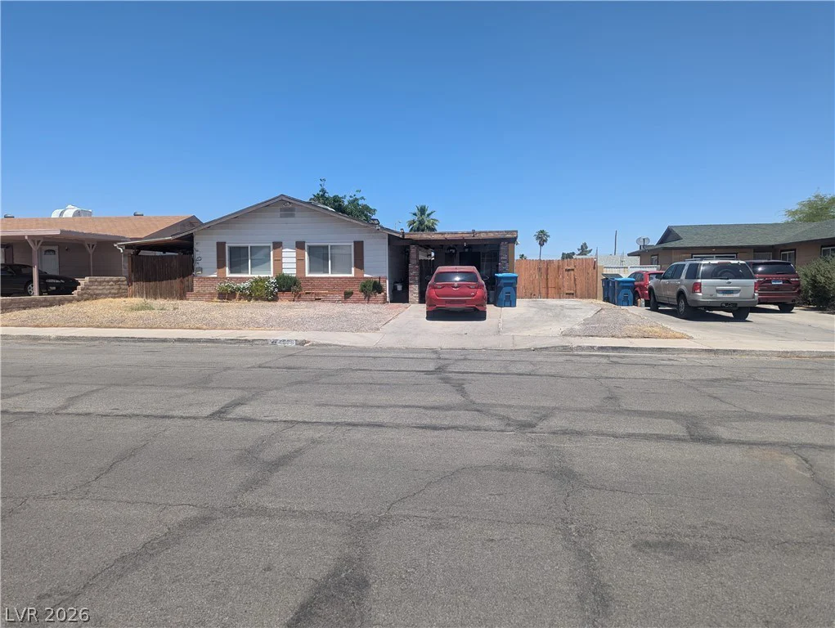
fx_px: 580
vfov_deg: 56.9
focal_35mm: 24
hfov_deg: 71.5
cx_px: 418
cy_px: 314
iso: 42
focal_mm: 6.81
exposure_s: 1/1919
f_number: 1.85
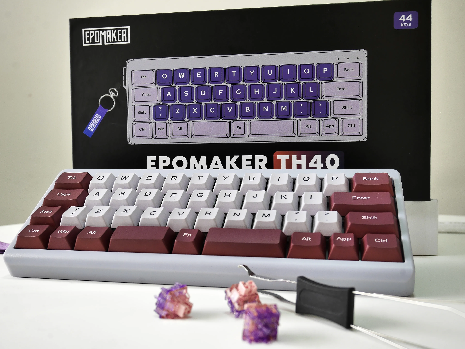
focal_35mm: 36
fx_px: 484
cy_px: 174
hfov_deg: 51.3
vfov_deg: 39.7
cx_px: 232
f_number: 5.3
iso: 200
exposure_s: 1/40
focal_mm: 18
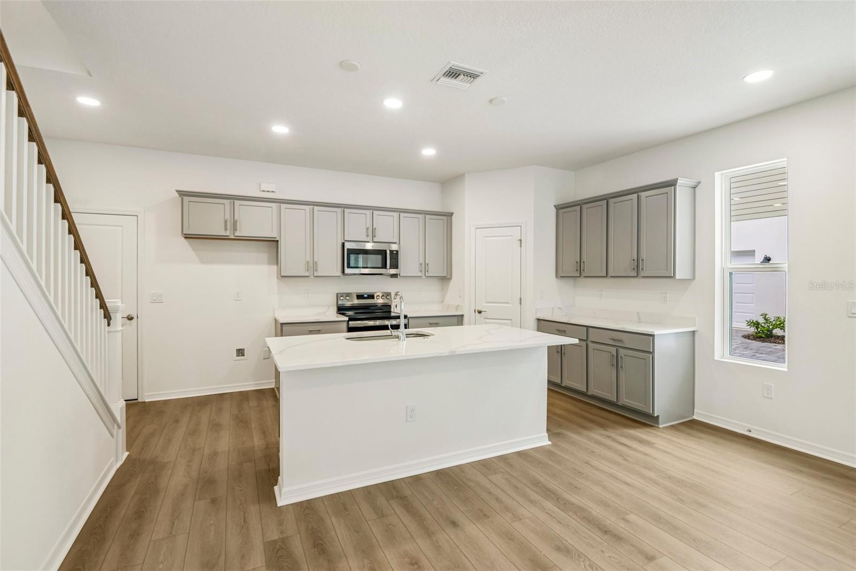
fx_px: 380
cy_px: 286
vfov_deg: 73.7
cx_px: 428
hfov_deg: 96.7
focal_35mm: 16
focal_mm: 16
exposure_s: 1/40
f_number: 8
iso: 400
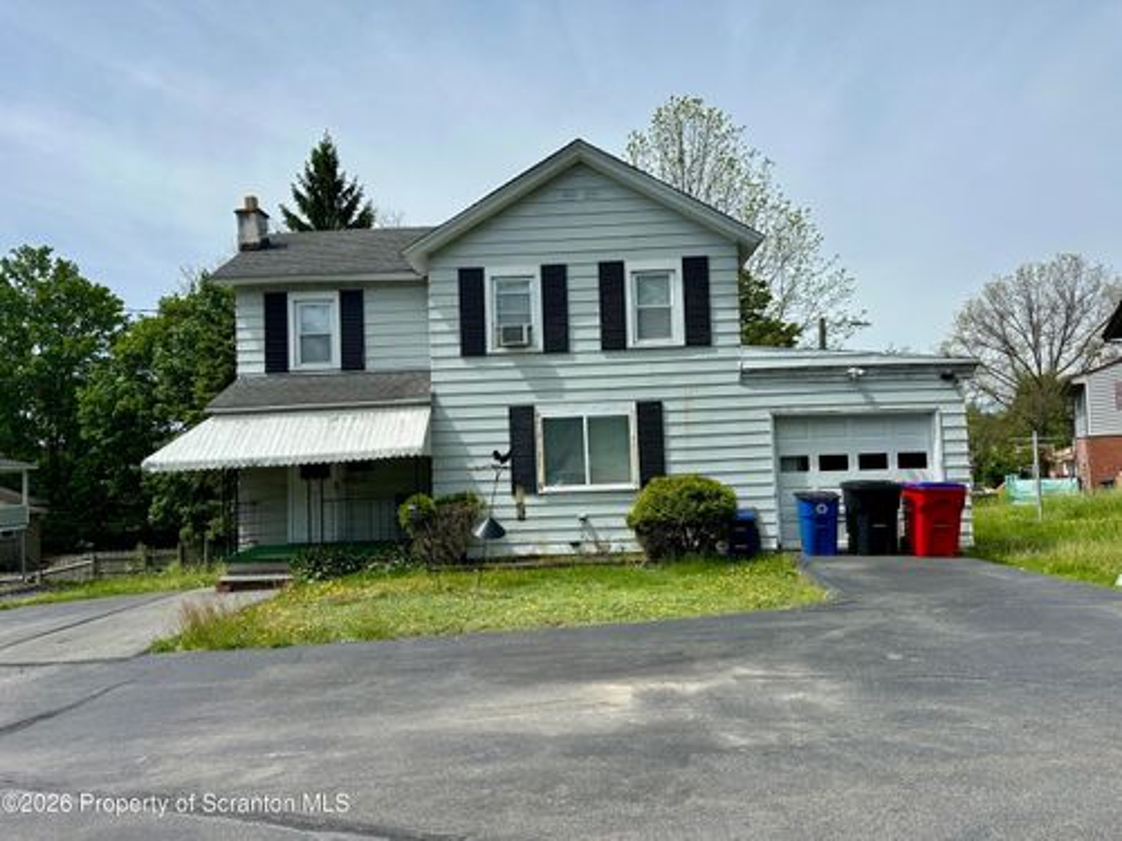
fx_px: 778
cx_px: 561
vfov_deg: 56.8
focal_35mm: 24
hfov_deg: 71.6
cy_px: 420
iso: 80
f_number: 1.78
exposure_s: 1/7042
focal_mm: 6.86
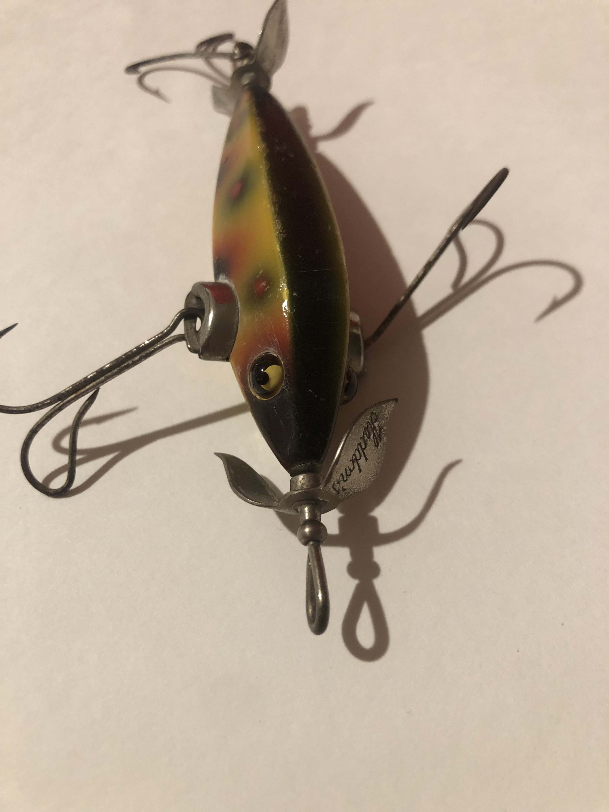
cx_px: 304
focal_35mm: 28
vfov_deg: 63.4
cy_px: 406
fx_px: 657
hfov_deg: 49.7
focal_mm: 3.99
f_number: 1.8
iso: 100
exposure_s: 1/12
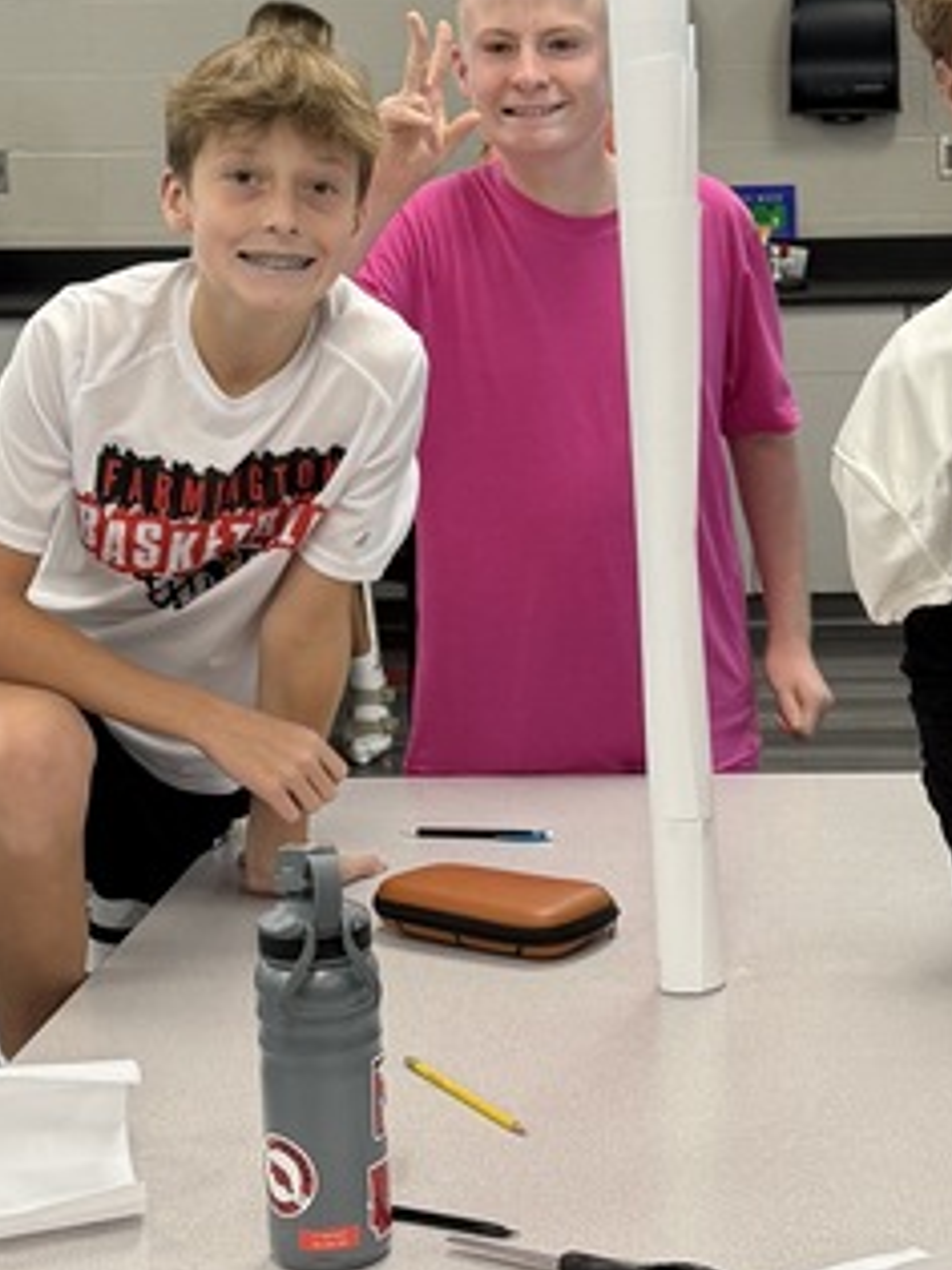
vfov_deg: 25.0
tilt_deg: -9.5
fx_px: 2862
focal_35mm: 78
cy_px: 540
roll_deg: +1.6
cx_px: 694
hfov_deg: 18.8
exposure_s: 1/60
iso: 125
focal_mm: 6.76
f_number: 1.78
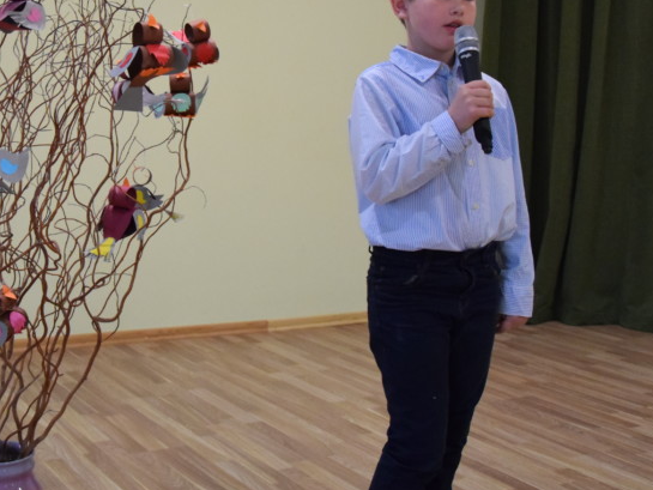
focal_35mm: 57
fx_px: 1074
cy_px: 215
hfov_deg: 33.6
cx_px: 230
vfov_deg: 25.7
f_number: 3.8
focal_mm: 21
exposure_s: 1/250
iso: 3200
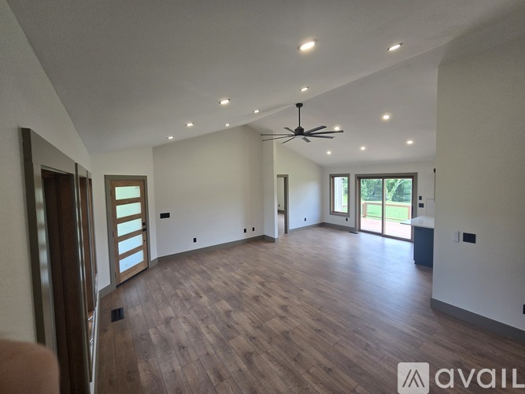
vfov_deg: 89.9
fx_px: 197
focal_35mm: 13
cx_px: 262
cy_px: 197
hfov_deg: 106.2
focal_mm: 2.2
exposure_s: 1/120
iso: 100
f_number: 2.2
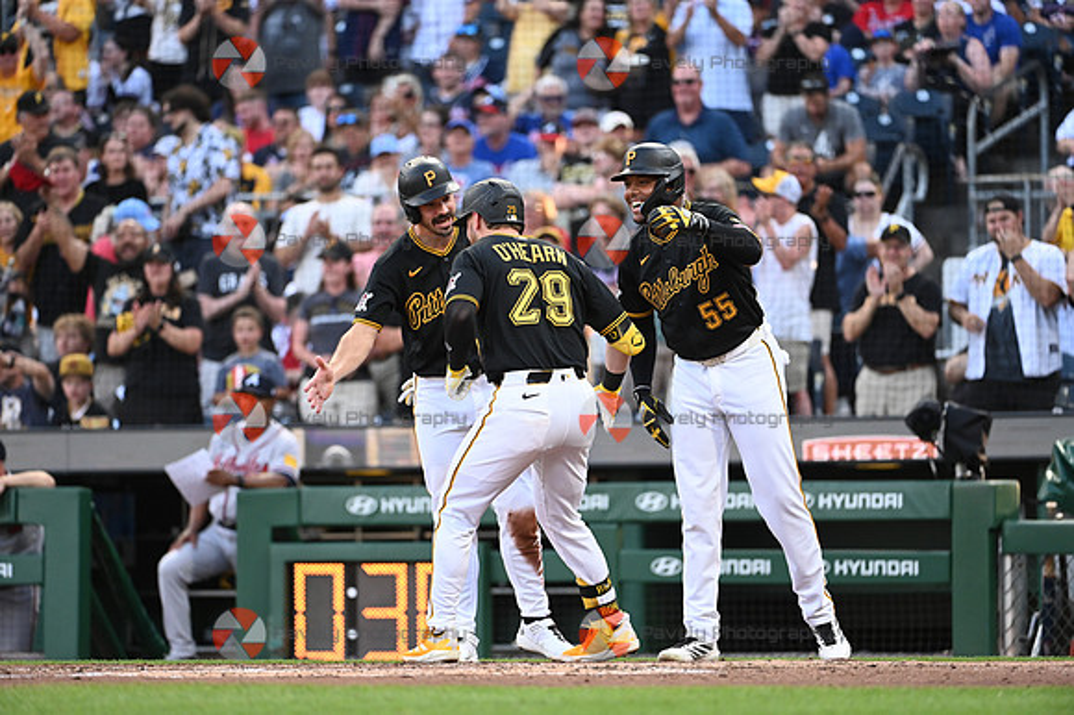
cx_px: 537
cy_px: 358
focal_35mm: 310
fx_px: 9243
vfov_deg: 4.4
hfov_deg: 6.7
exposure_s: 1/1600
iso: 2500
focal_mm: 310
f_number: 4
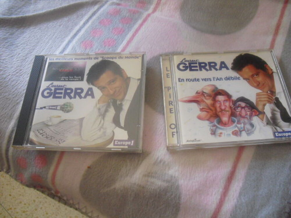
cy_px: 109
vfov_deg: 39.7
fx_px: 303
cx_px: 146
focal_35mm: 36
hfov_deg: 51.4
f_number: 3.1
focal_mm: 6.3
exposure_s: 1/60
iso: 400
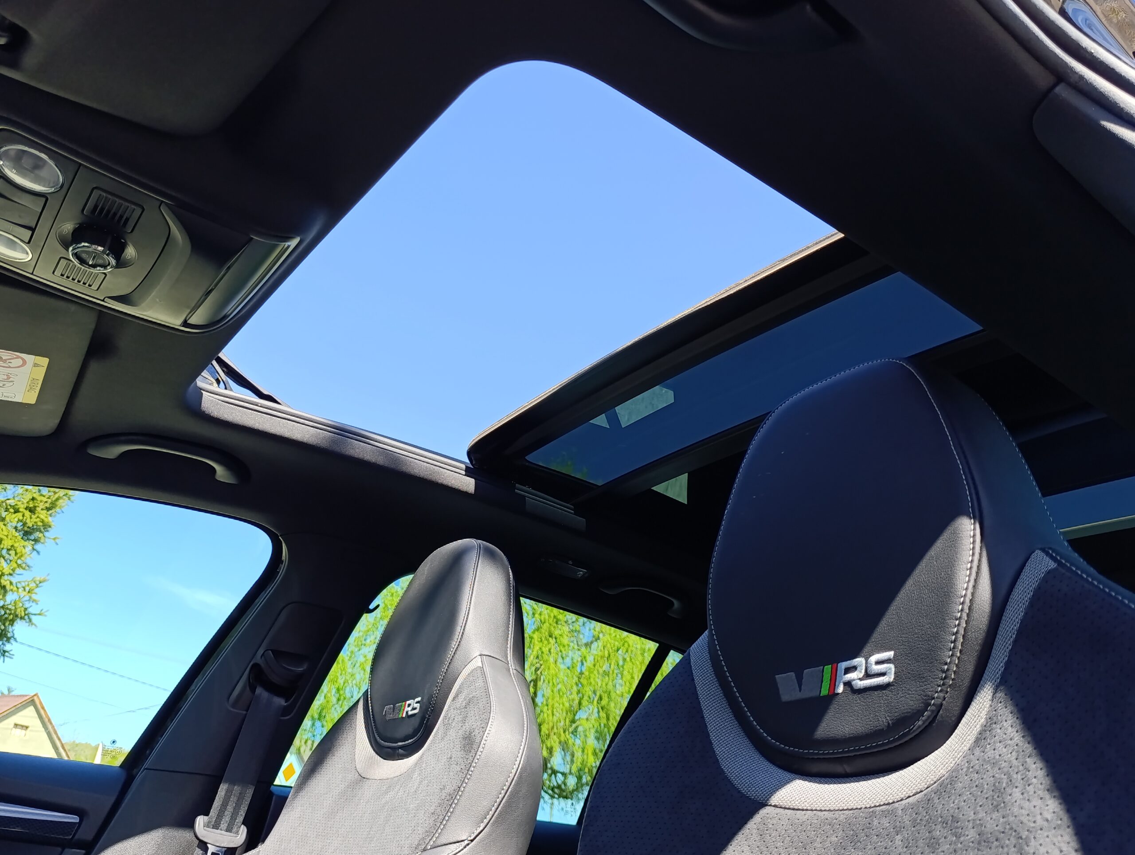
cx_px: 568
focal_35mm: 28
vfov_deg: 49.9
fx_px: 919
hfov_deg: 63.4
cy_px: 428
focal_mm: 6.14
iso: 50
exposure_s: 1/255
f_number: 1.6
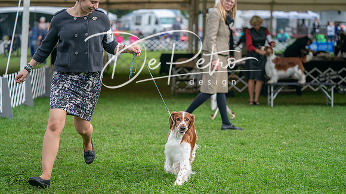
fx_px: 826
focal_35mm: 90
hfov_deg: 23.7
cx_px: 173
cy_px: 97
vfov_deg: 13.4
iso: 200
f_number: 2.8
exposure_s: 1/1000
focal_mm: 86
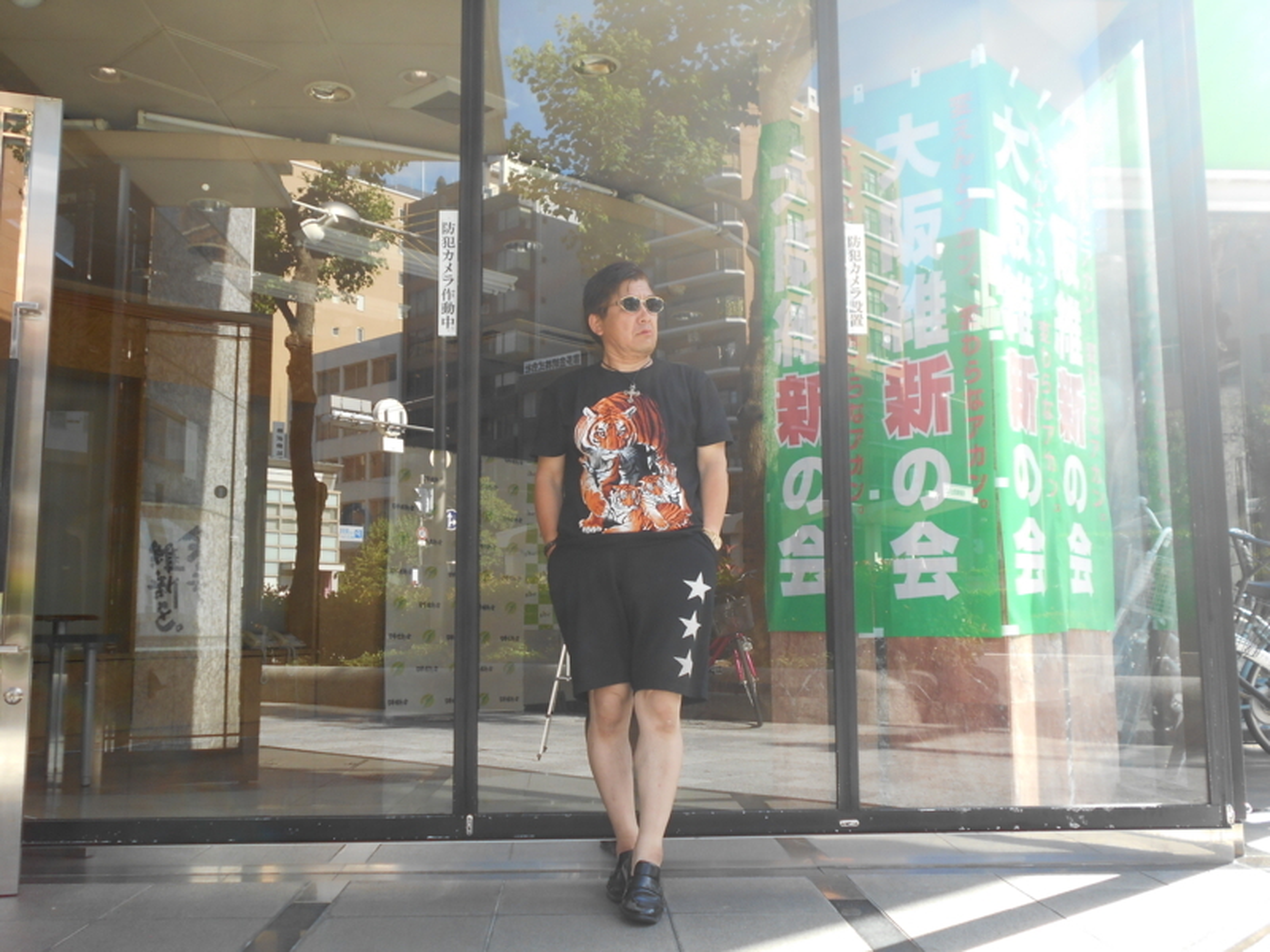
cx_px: 635
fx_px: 1174
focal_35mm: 32
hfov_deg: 56.8
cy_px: 476
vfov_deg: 44.2
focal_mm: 5.8
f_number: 3.6
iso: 80
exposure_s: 1/100
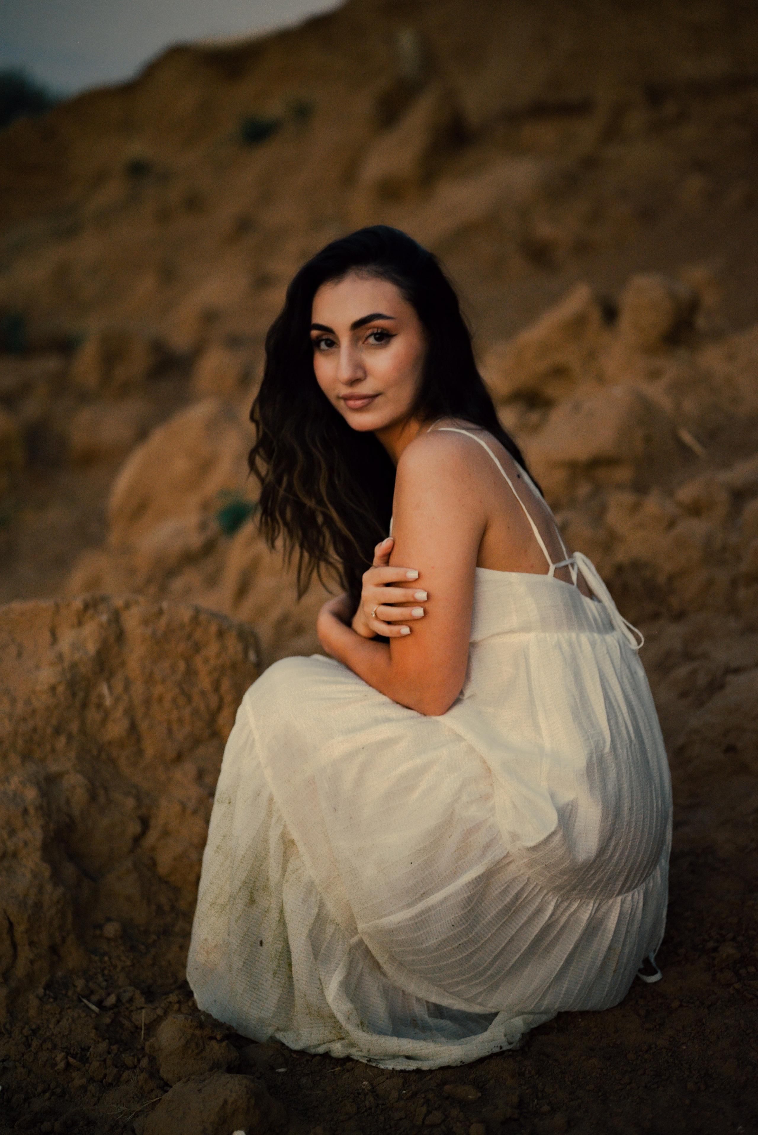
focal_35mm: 50
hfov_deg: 27.0
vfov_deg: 39.6
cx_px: 379
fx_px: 1578
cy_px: 568
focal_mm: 50
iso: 320
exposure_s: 1/125
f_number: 1.8
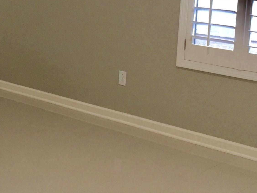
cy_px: 46
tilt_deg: -8.3
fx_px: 572
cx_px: 40
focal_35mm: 77
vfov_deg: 19.0
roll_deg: -2.0
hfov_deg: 24.8
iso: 64
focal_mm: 4.15
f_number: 2.2
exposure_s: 1/30
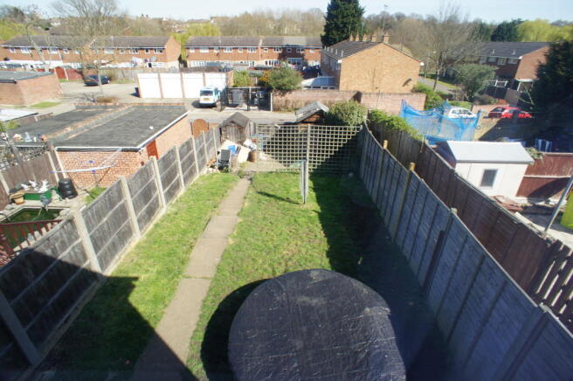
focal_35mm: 24
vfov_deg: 53.0
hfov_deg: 73.8
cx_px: 286
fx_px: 382
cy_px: 190
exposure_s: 1/60
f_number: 11
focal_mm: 16
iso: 200
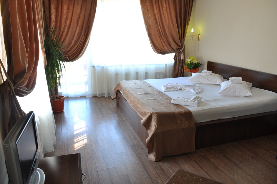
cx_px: 138
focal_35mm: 27
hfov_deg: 67.4
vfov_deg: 47.8
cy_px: 92
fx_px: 207
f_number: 8
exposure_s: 1/4
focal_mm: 18
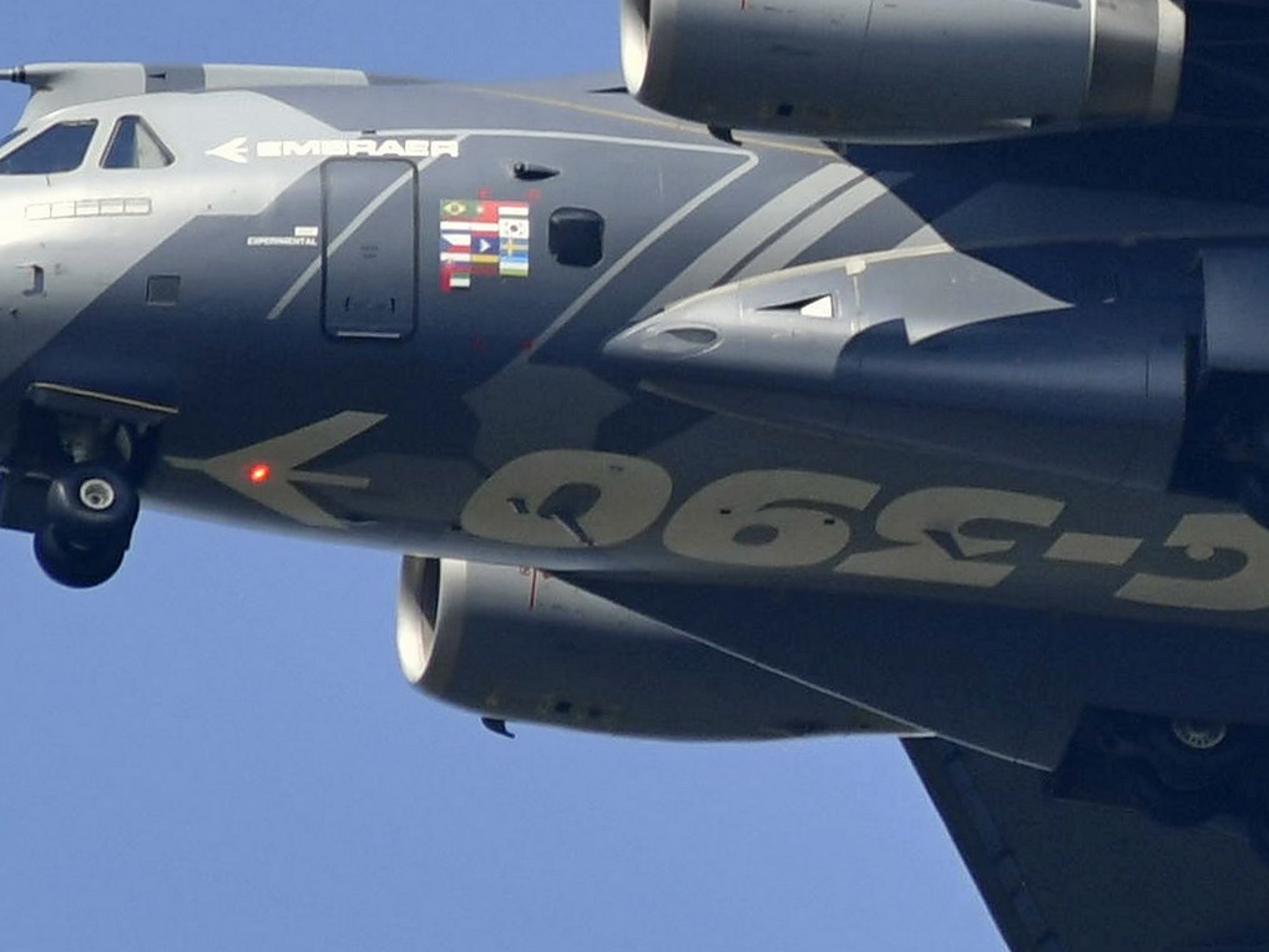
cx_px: 410
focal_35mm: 680
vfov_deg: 2.2
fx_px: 24934
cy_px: 392
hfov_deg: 2.9
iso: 160
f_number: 10
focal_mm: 300
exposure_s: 1/1000
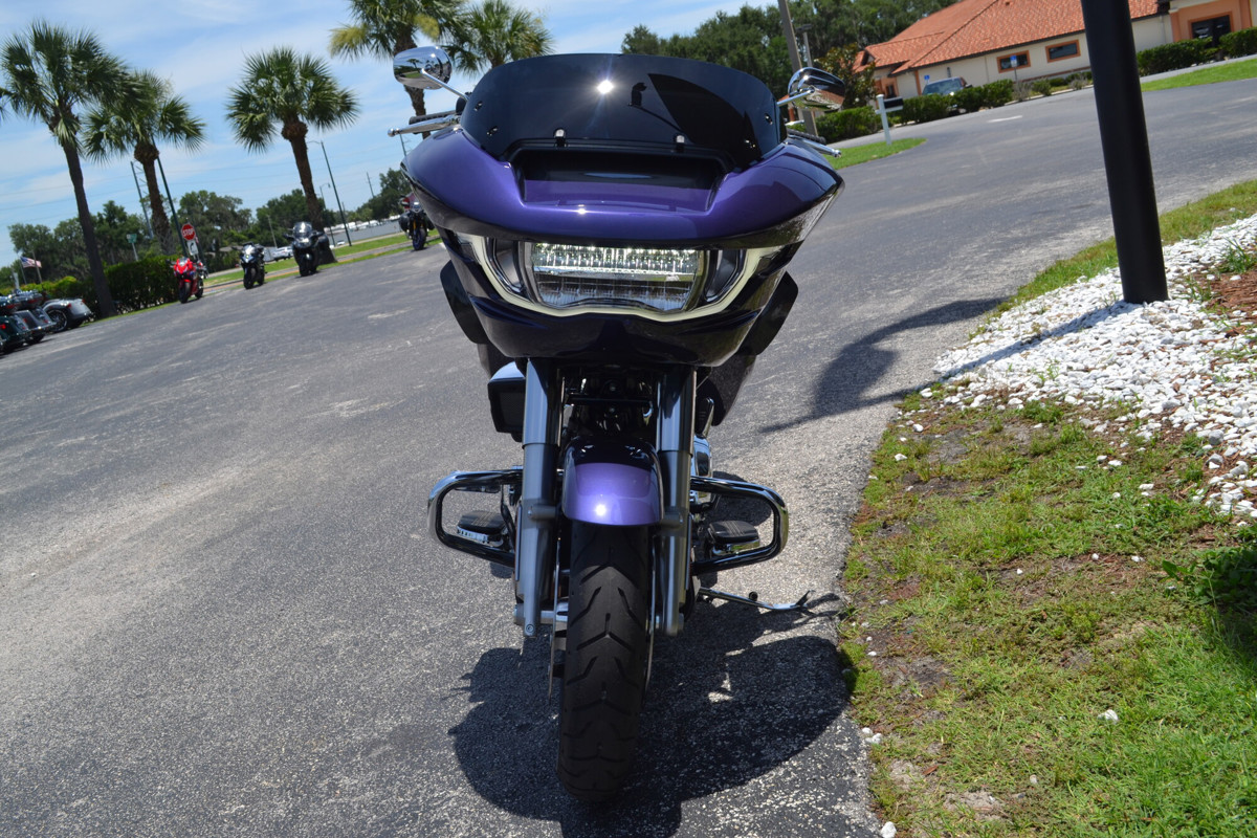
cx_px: 628
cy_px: 419
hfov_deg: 57.2
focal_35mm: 33
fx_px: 1152
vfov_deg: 40.0
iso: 100
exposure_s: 1/250
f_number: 8
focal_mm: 22
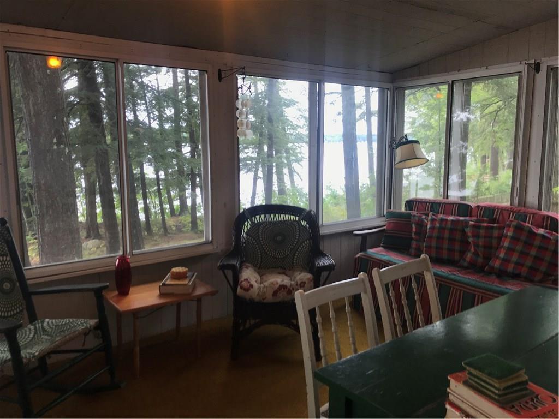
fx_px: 452
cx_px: 280
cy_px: 210
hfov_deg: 63.4
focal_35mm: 28
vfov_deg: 49.7
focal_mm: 3.99
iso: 32
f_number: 1.8
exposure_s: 1/60
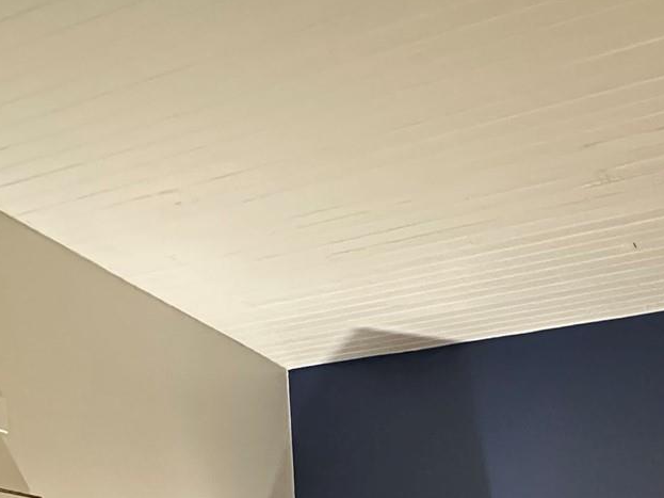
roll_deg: +1.5
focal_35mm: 46
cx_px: 471
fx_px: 882
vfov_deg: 24.3
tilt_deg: -6.7
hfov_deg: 40.4
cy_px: 756
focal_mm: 2.22
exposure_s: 1/40
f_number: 2.2
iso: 1250
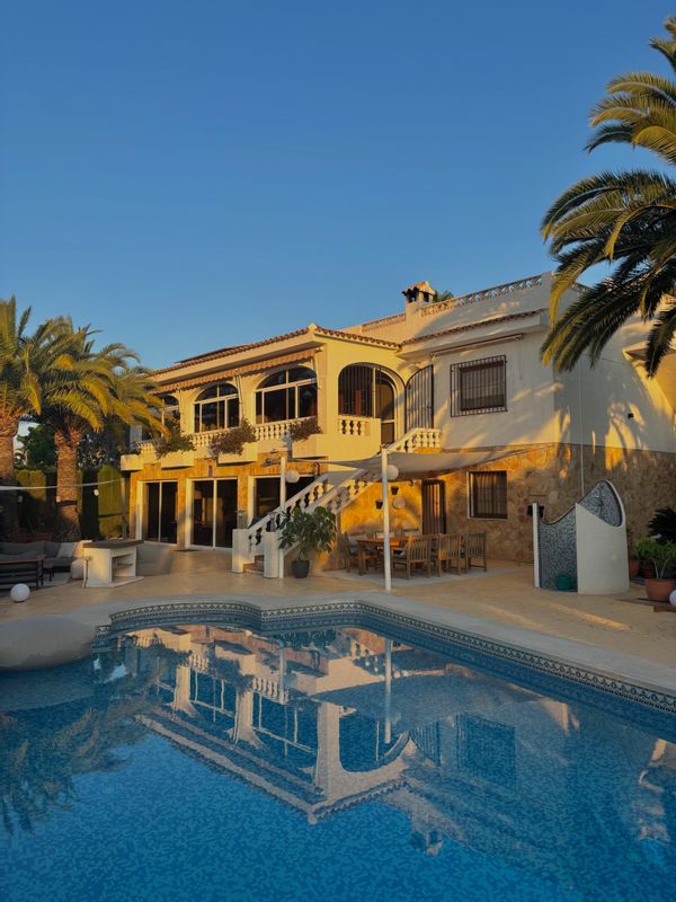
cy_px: 451
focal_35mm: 26
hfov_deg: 53.1
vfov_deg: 67.3
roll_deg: -0.8
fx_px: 677
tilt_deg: +3.7
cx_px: 338
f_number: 1.6
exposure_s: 1/1139
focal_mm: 5.96
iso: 50
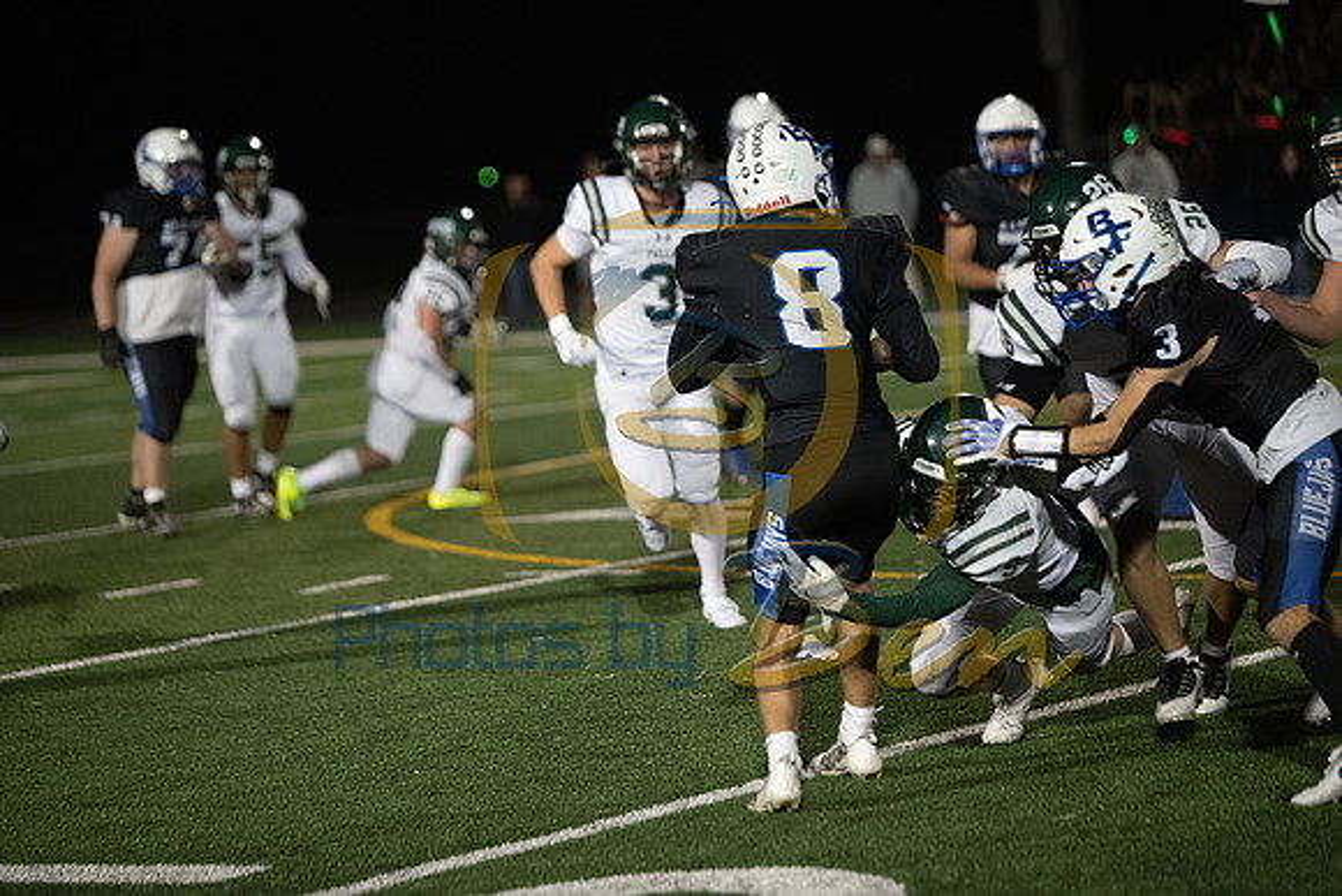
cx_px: 671
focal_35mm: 155
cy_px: 448
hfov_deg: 13.2
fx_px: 5779
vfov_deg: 8.9
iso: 5000
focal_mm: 155
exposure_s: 1/1250
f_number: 2.8
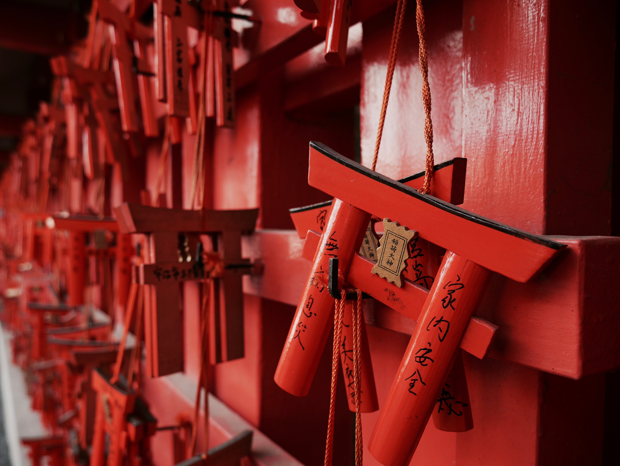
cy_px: 248
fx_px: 538
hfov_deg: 59.9
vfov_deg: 46.8
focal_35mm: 30
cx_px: 298
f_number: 3.5
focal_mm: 14
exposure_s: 1/100
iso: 200
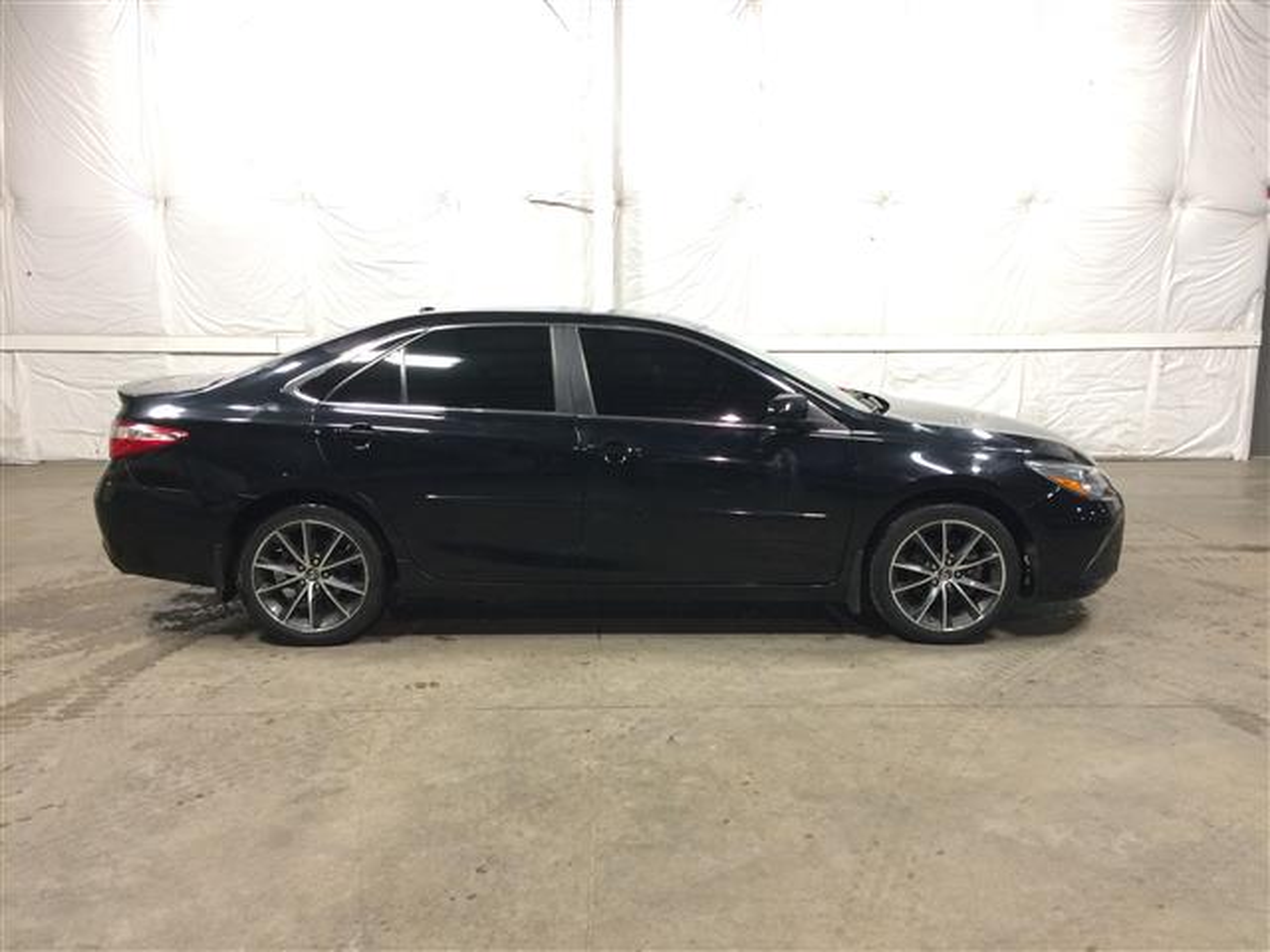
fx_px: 1064
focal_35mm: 29
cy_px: 476
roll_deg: +2.0
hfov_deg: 61.7
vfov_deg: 48.2
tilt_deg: -11.7
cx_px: 635
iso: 125
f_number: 2.2
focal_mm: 4.15
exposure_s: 1/30
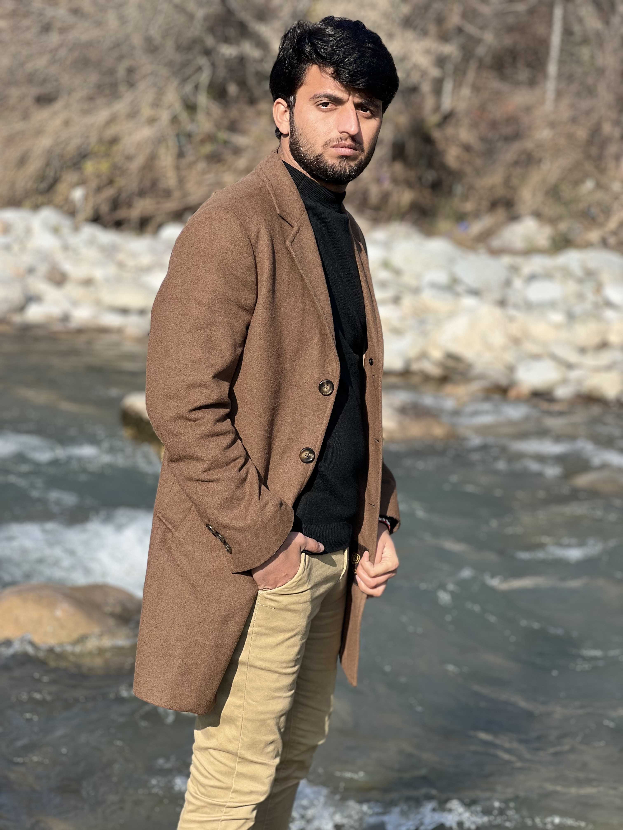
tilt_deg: -6.7
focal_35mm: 77
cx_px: 312
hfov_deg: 19.1
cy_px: 415
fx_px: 1848
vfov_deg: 25.3
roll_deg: -3.6
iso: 32
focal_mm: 9
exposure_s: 1/376
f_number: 2.8
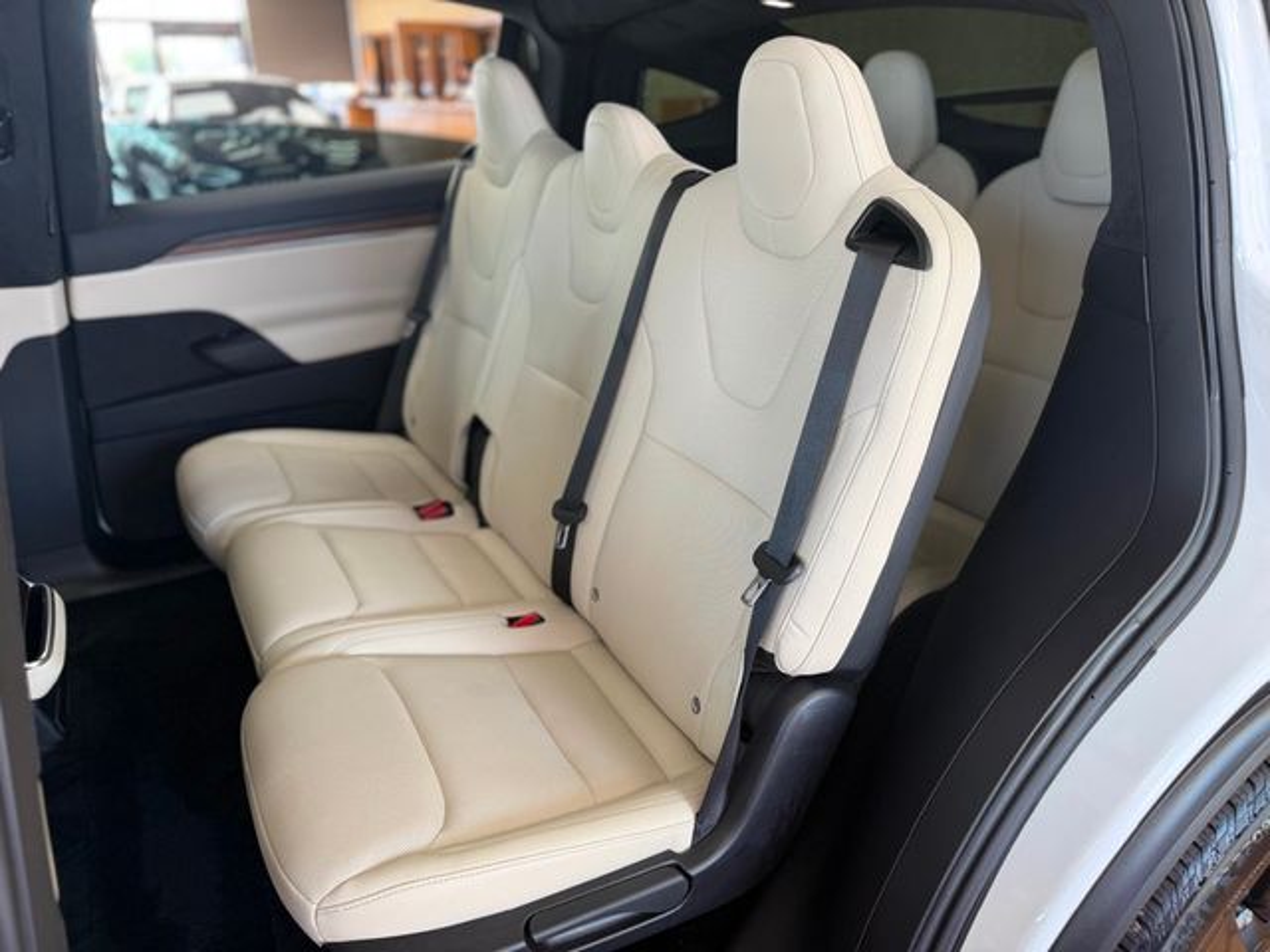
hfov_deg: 71.6
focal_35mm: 24
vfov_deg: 56.8
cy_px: 476
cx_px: 635
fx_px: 881
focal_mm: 6.76
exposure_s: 1/120
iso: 125
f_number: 1.78
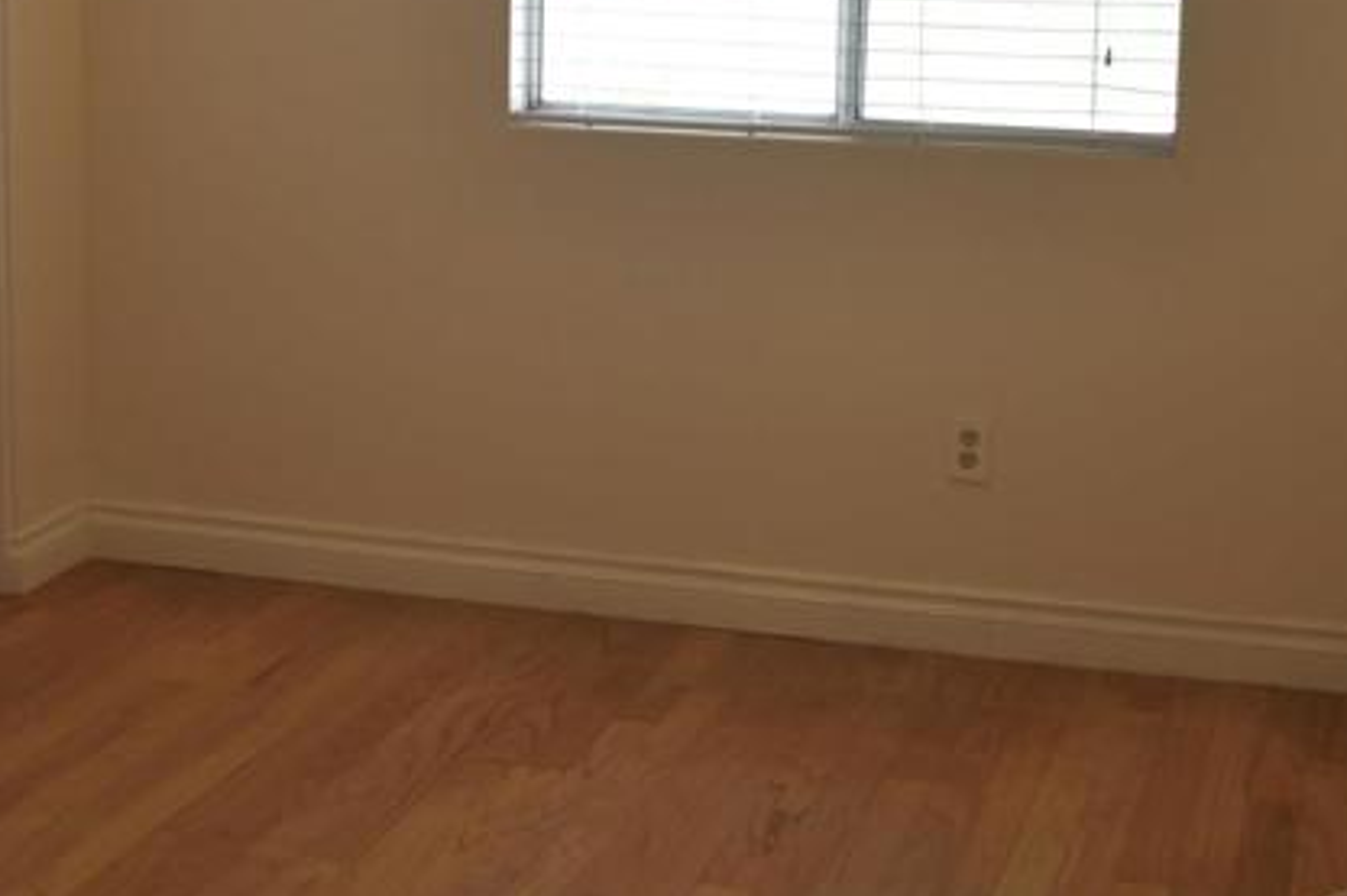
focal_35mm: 69
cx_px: 463
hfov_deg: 29.1
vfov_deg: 19.6
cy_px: 280
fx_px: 2581
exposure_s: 1/80
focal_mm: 28
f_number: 4.5
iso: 400
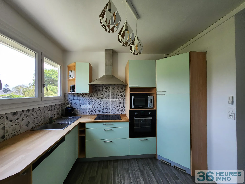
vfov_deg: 89.9
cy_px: 92
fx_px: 92
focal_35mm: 13
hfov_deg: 106.2
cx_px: 122
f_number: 2.2
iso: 50
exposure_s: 1/100
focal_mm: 1.74
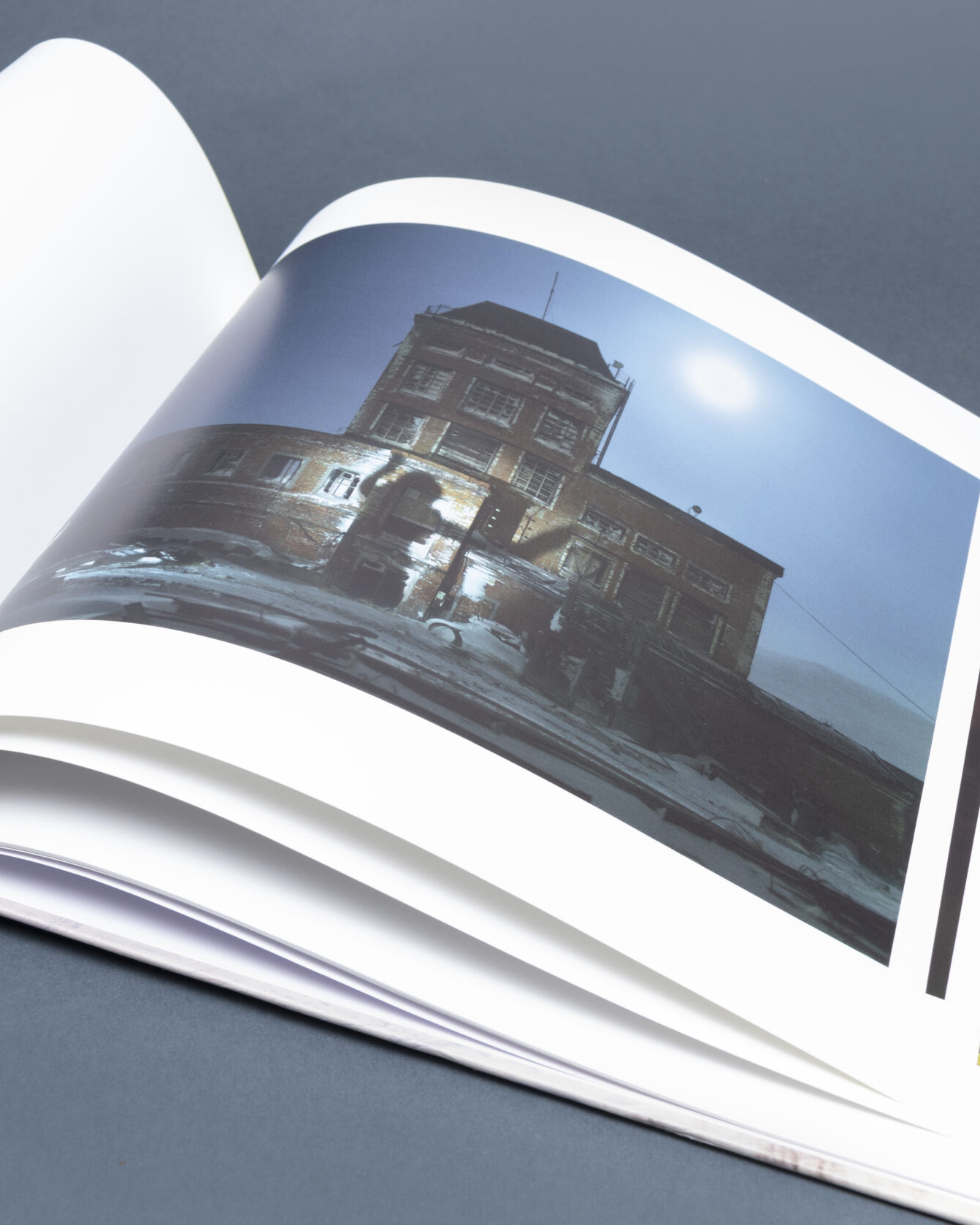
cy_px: 612
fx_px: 1947
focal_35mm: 54
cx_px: 369
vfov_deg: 34.9
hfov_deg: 28.2
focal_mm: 25
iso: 200
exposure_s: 1/125
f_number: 8
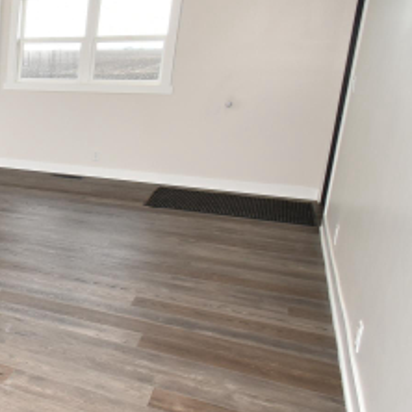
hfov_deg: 27.0
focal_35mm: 43
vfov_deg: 39.2
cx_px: -213
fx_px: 579
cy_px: 195
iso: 400
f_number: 8
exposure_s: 1/80
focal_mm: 10
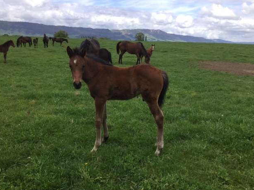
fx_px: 235
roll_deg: -1.3
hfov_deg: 56.8
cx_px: 126
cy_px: 97
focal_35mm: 32
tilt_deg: -13.6
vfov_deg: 44.2
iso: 25
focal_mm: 3.3
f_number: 2.4
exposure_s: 1/791
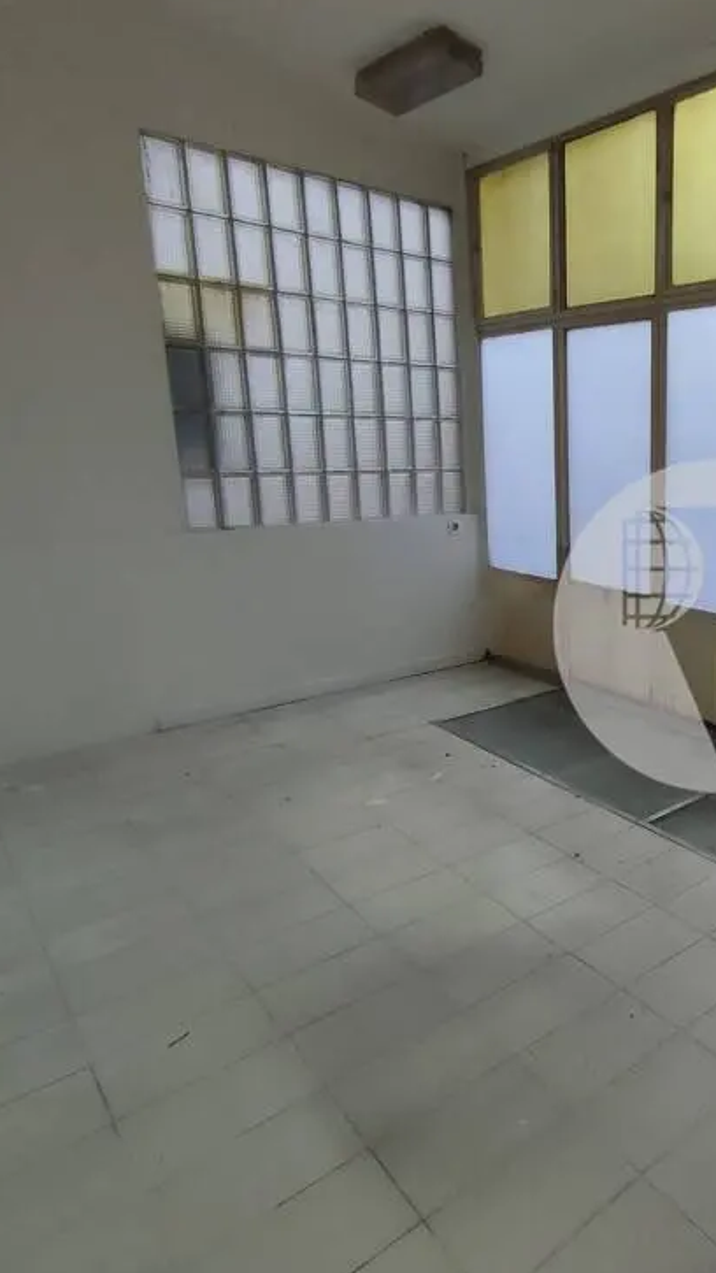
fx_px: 810
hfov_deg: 41.4
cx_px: 718
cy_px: 625
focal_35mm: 24
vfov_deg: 76.3
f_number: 2.2
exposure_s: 1/50
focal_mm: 1.65
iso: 132
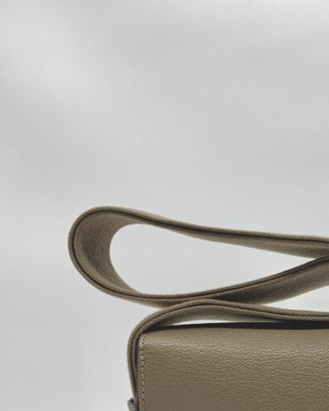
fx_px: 633
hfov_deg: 27.8
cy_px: 414
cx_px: 311
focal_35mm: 52
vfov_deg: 32.9
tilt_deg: -8.0
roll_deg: +0.2
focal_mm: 4.25
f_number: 1.8
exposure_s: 1/110
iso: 25
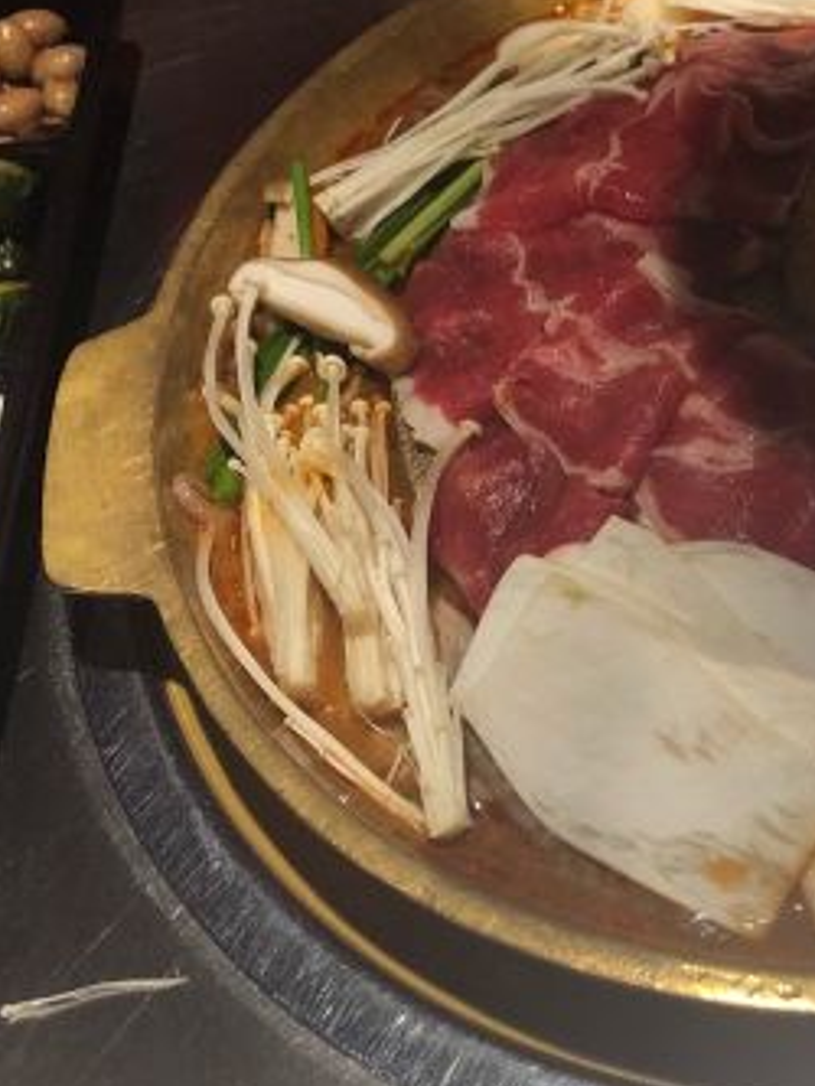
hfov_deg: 23.1
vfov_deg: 31.6
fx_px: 1914
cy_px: 473
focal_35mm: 61
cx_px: 800
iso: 32
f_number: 1.8
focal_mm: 3.99
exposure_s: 1/20
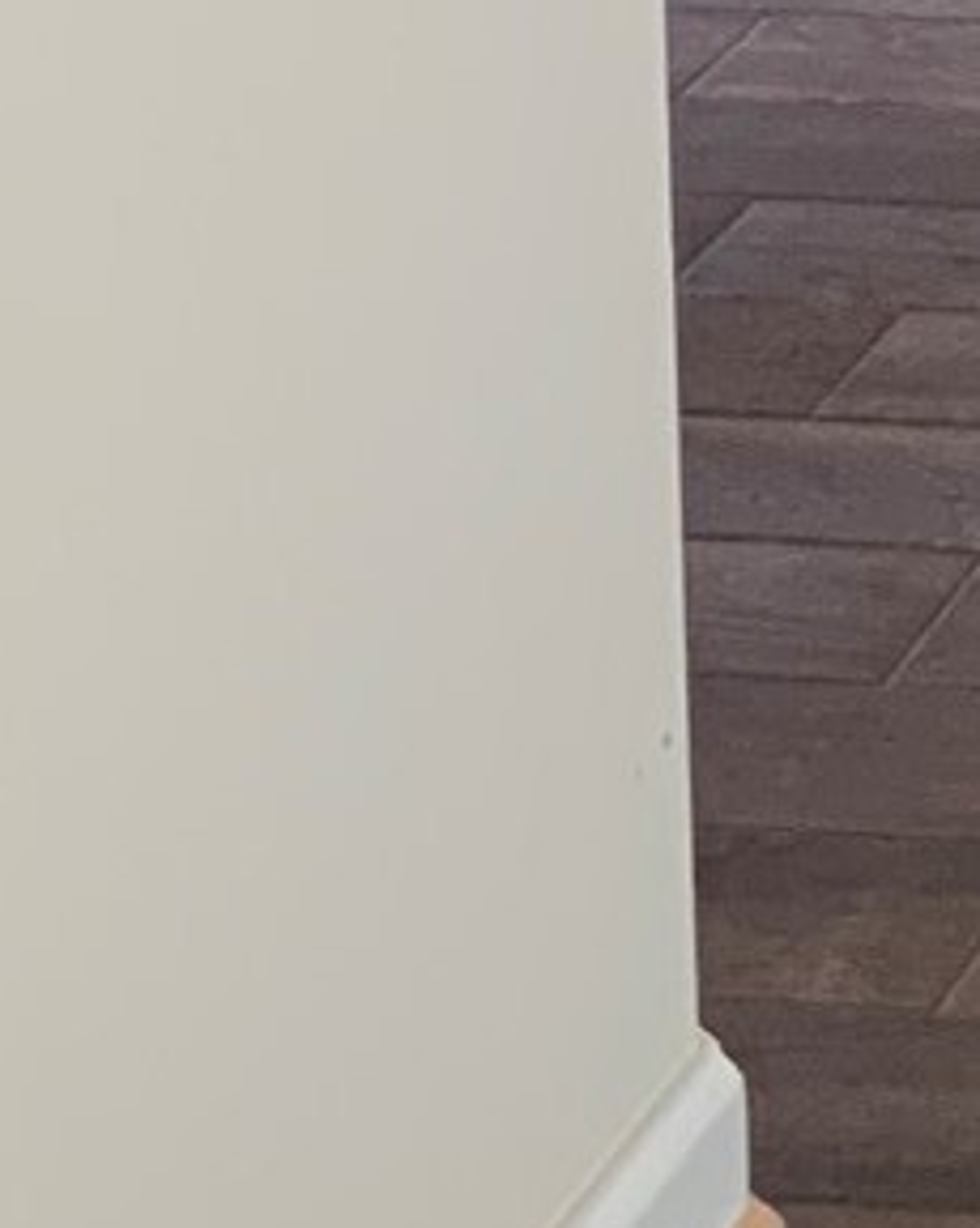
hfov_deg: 7.8
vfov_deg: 9.6
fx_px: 6860
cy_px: -1100
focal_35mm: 189
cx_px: 1947
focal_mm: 3
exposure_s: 1/120
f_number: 1.8
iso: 64
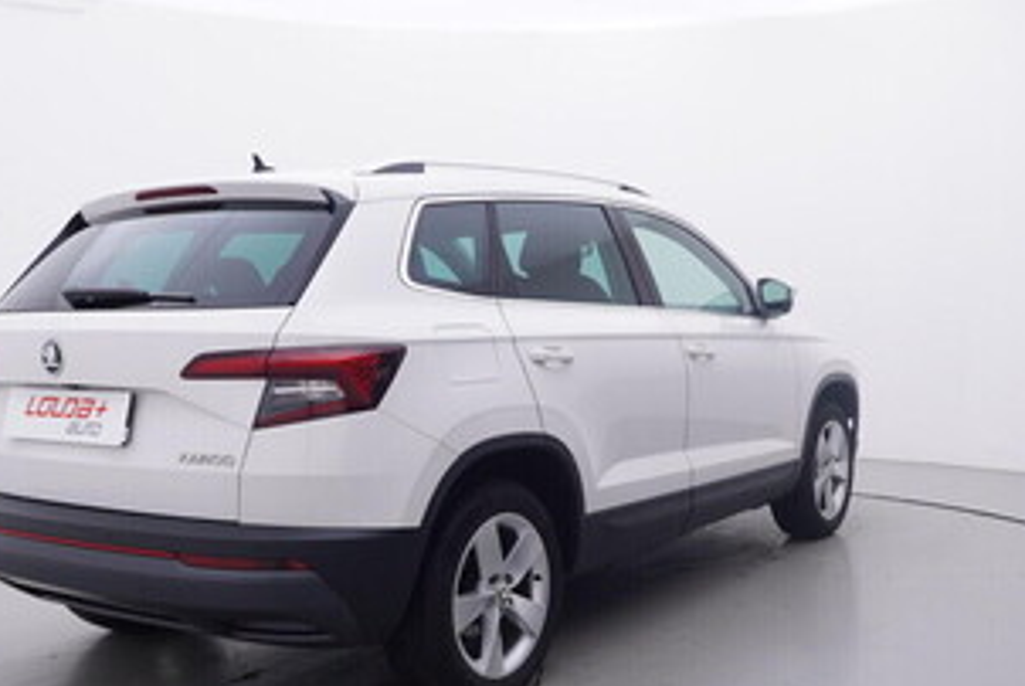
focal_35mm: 41
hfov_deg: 47.4
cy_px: 426
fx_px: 1166
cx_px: 555
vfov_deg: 32.6
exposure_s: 1/80
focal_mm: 15
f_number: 5
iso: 200
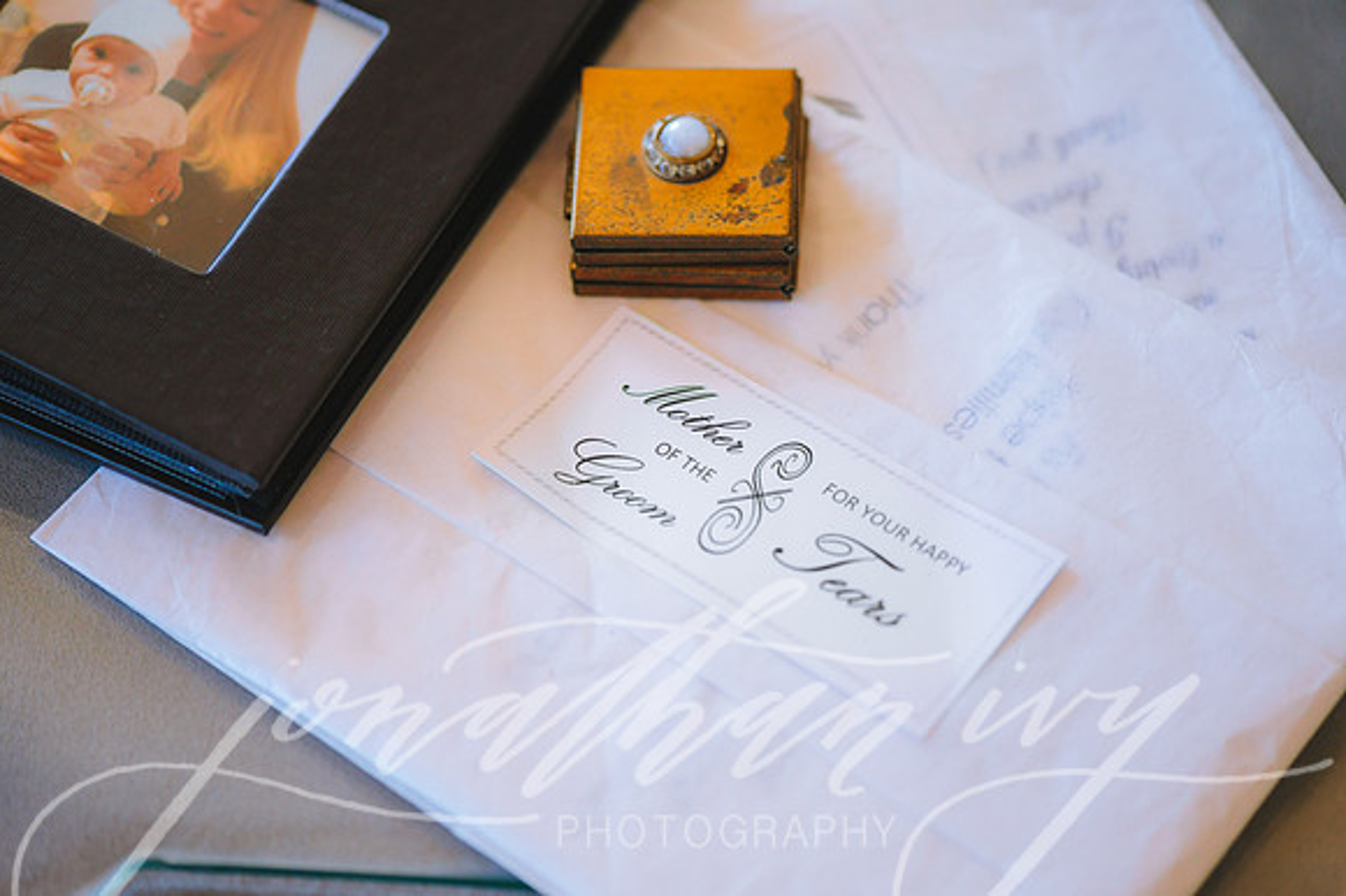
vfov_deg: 13.0
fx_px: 3923
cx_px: 673
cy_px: 448
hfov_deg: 19.5
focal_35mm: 105
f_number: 3
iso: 2000
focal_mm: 105
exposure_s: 1/320
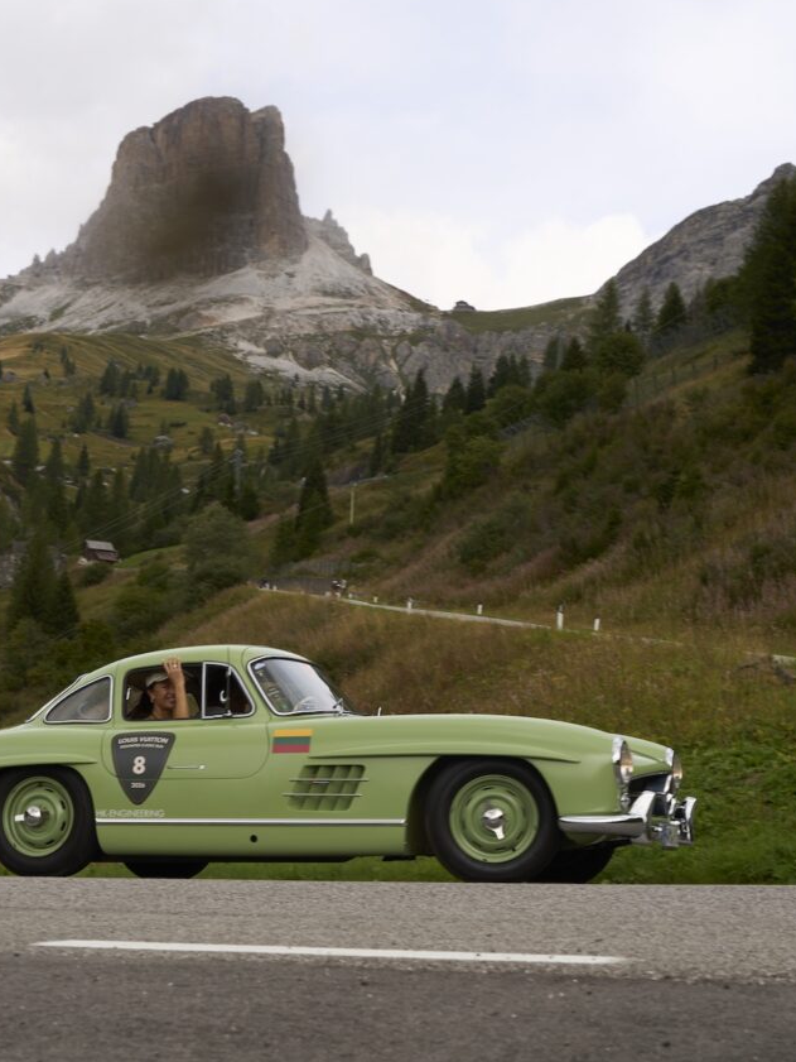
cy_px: 768
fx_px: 1839
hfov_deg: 24.4
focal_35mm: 60
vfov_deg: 31.7
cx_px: 354
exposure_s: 1/250
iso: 100
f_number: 6.3
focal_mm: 35
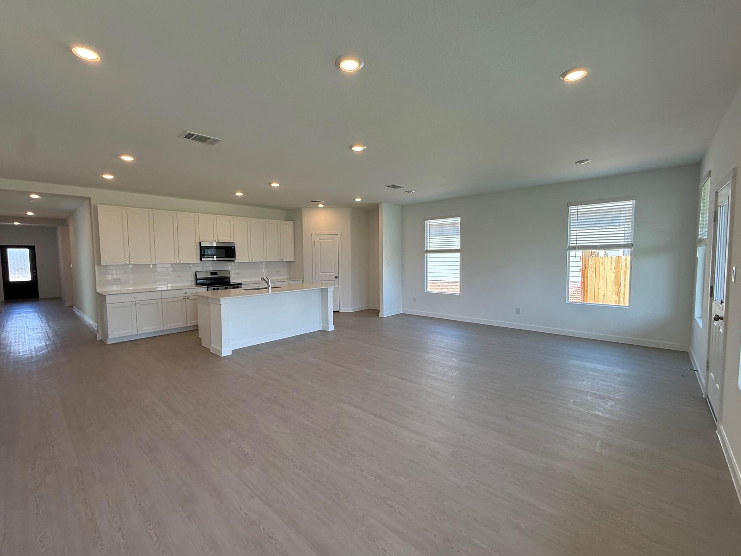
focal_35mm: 15
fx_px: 321
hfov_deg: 98.1
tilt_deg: -2.9
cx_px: 361
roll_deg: +1.0
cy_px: 277
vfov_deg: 81.8
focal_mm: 2.22
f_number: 2.2
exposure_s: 1/140
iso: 64
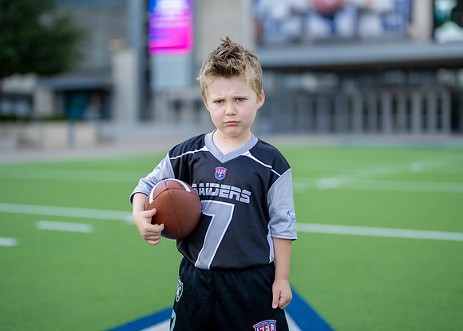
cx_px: 231
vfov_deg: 23.0
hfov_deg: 31.9
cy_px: 148
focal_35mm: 62
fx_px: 810
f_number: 1.2
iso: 100
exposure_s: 1/2000
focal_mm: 50
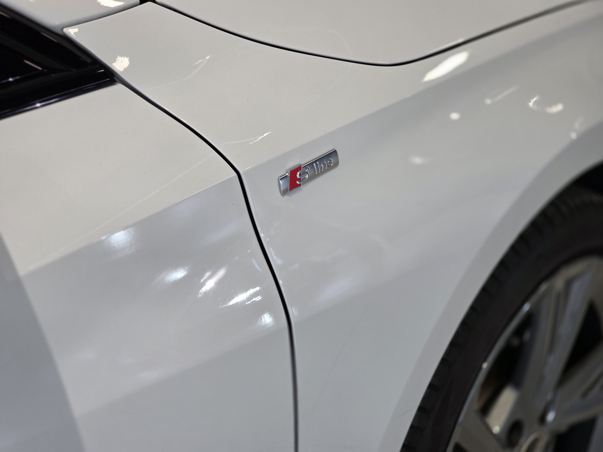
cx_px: 302
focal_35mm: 69
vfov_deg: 21.3
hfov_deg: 28.2
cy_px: 226
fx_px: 1202
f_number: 2.4
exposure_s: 1/61
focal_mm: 7.9
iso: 50
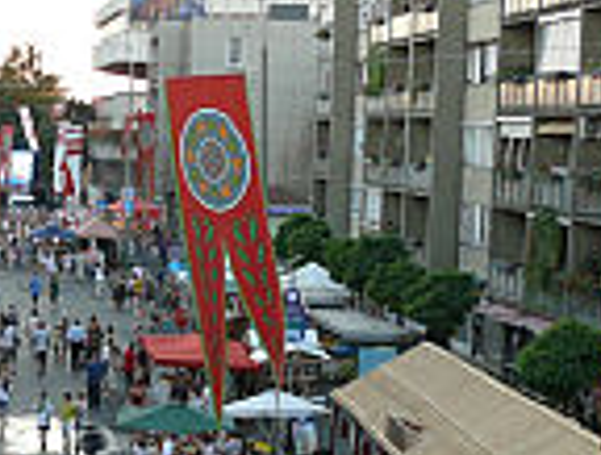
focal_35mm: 109
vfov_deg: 13.4
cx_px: 29
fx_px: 1899
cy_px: 501
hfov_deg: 17.6
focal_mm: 7.4
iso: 100
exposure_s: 1/100
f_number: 2.8
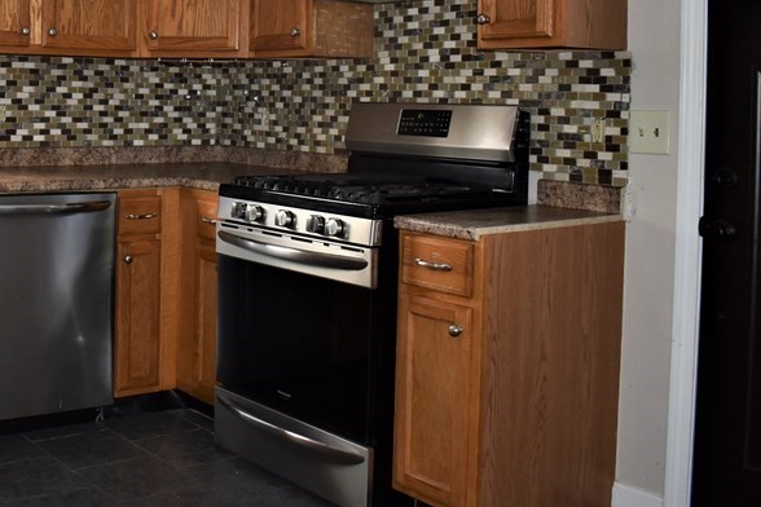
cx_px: 145
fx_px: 993
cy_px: 108
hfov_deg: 40.1
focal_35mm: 47
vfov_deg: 28.1
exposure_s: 1/200
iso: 800
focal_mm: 18
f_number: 3.5
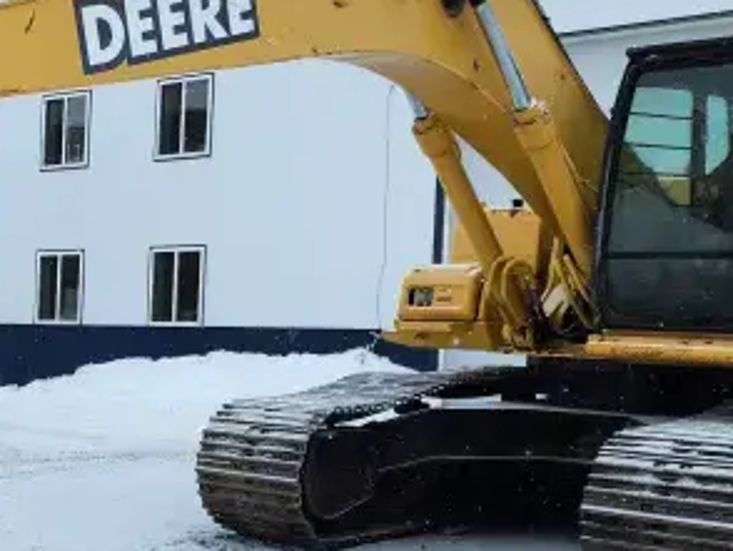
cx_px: -85
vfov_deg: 19.6
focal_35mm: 75
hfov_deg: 24.2
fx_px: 1589
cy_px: 374
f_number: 1.8
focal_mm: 6.4
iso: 12
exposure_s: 1/1636
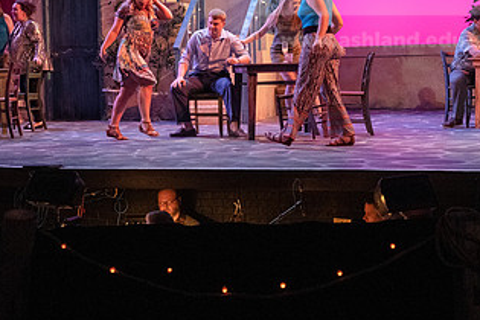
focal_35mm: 81
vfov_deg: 16.7
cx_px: 212
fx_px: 1080
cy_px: 72
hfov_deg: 25.0
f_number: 3.2
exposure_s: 1/320
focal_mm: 44
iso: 6400
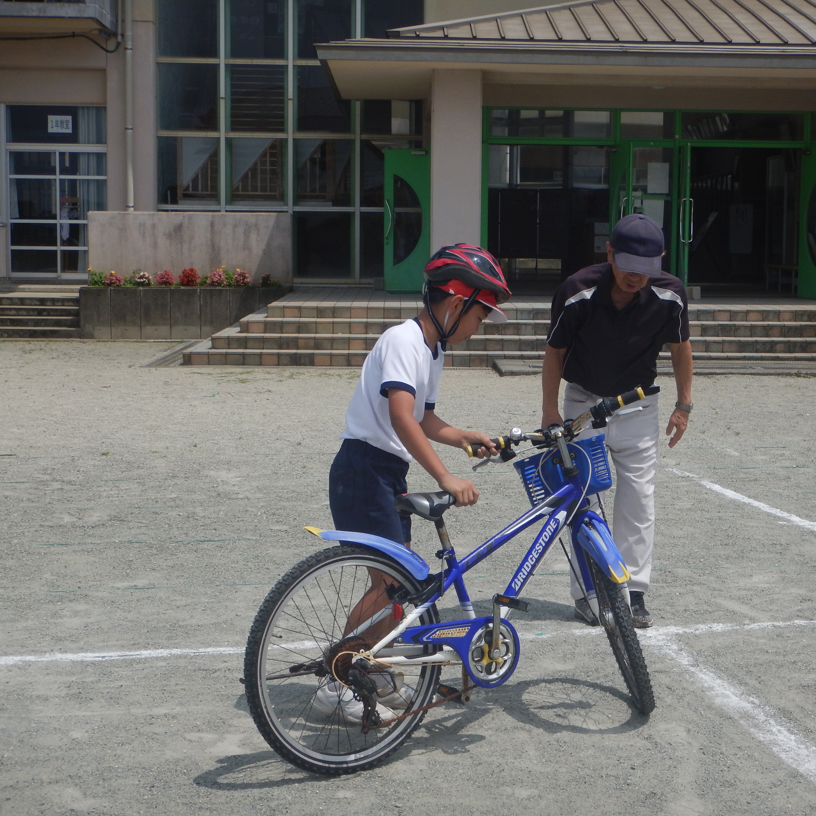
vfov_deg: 27.7
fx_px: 1654
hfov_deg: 27.6
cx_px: 520
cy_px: 408
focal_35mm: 62
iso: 125
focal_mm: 9.2
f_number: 8.7
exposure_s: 1/640
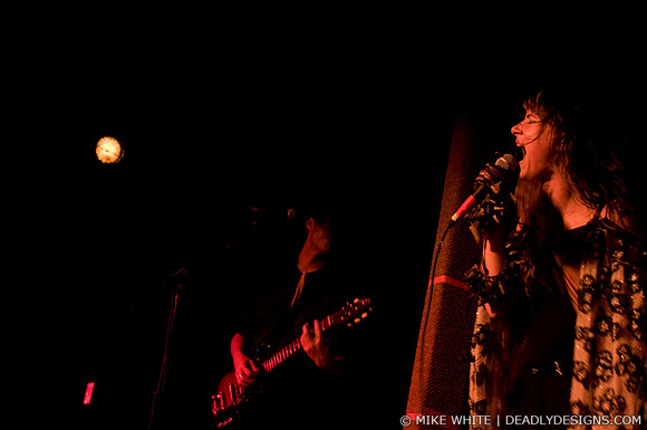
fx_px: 942
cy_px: 215
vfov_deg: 25.7
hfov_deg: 37.9
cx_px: 324
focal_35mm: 52
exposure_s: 1/50
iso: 1000
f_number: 2.8
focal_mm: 35
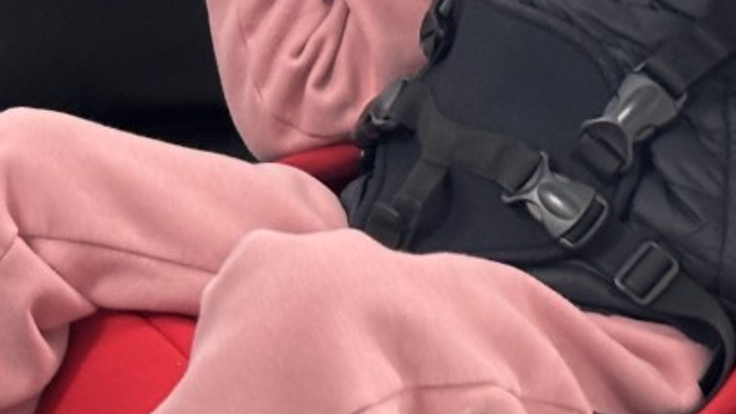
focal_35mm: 178
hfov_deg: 12.1
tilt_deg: -22.7
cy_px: -199
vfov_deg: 6.7
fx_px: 3474
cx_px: 286
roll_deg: +0.1
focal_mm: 5.96
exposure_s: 1/60
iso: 100
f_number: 1.6
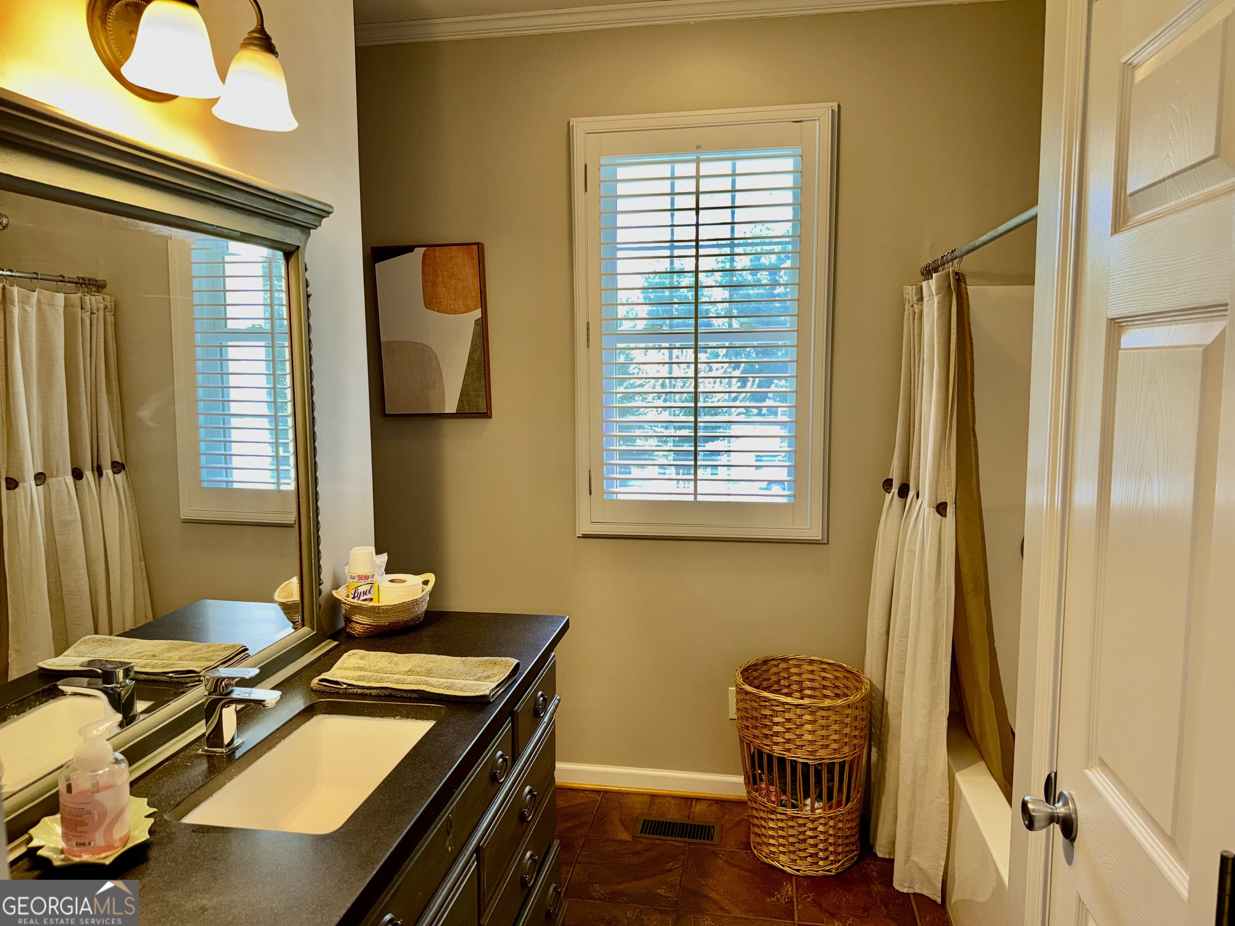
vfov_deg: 56.8
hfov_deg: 71.6
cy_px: 463
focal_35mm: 24
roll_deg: +0.4
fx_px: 856
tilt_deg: -6.1
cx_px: 618
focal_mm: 6.76
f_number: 1.78
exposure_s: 1/36
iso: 50
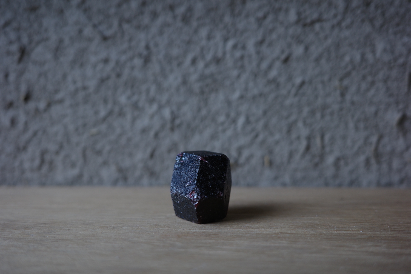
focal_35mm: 40
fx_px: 457
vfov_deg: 33.4
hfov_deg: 48.5
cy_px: 137
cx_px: 206
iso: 200
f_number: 2.8
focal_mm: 26
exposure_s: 1/80
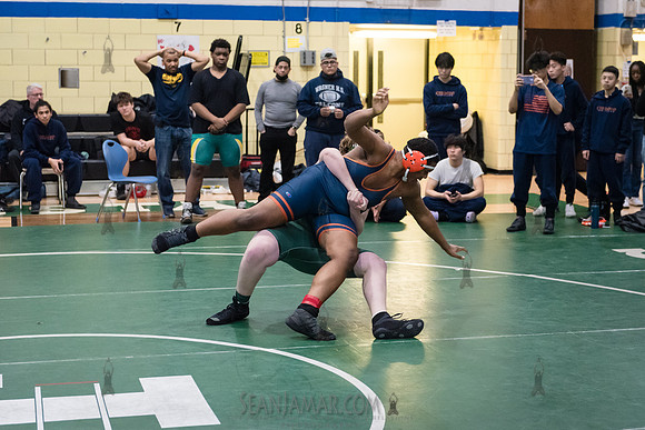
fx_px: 1206
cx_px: 344
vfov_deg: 20.2
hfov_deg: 29.9
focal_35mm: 67
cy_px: 203
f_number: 3.2
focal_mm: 62
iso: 8000
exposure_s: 1/500
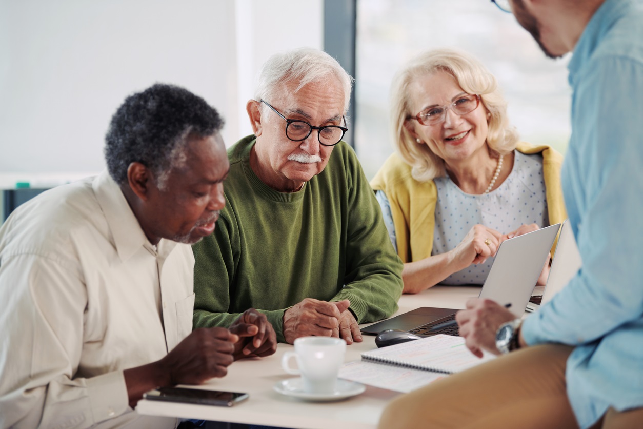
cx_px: 322
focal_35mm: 122
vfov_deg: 11.2
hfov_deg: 16.8
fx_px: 2179
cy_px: 214
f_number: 2.8
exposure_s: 1/160
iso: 200
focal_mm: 122
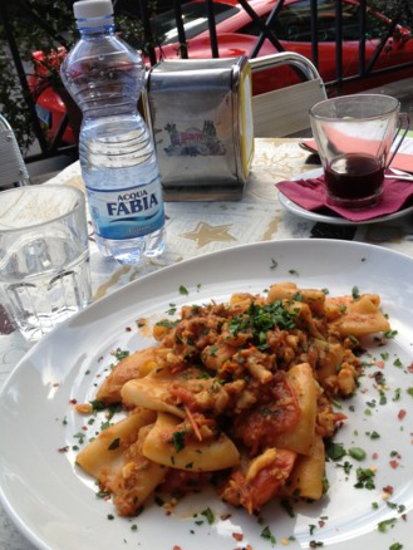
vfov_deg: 51.3
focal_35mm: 36
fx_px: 572
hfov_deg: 39.7
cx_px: 211
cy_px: 275
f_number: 2.4
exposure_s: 1/239
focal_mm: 4.28
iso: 50
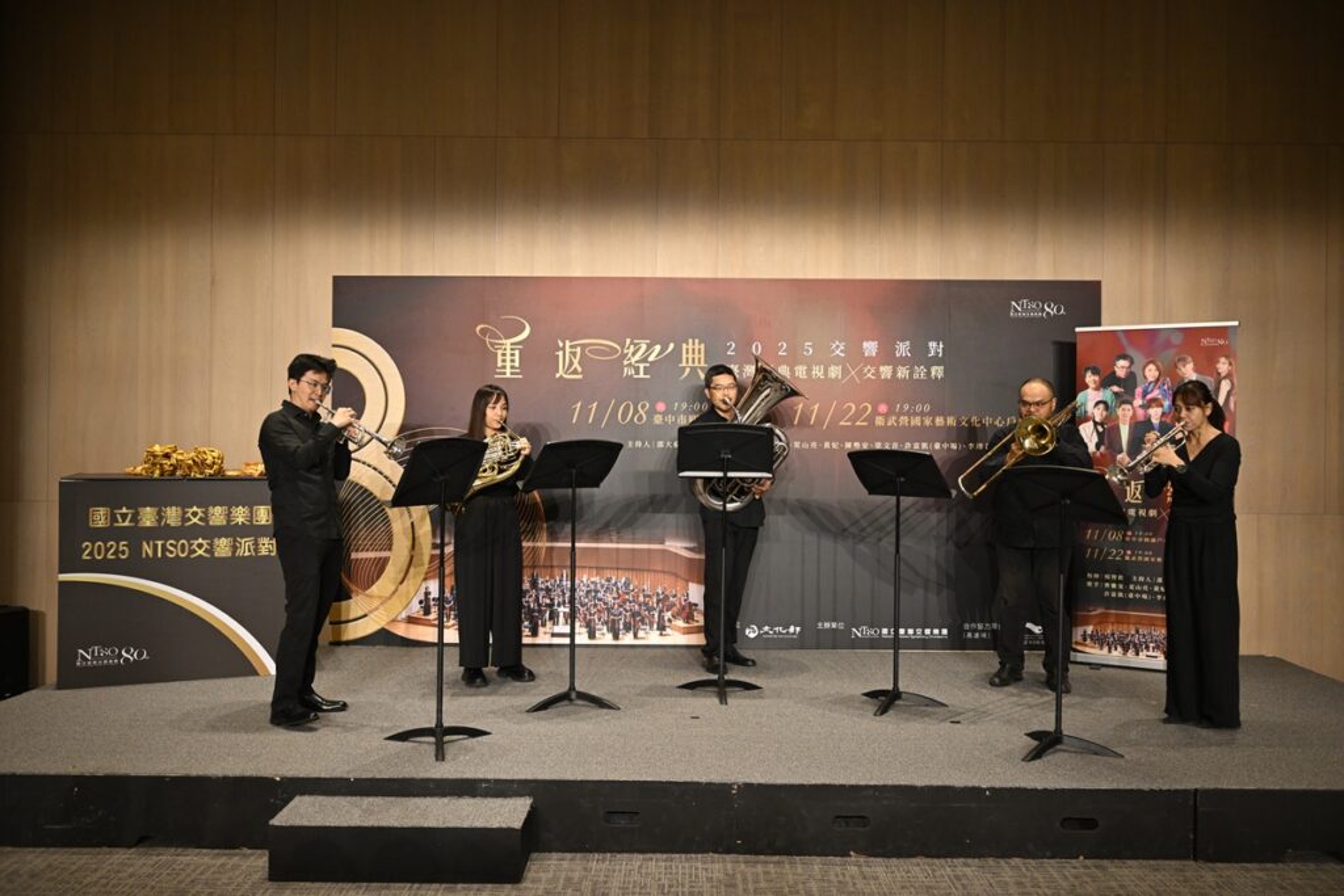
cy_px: 448
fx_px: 1064
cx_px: 672
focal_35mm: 28
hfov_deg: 64.5
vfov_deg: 45.7
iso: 2000
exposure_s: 1/320
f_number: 2.8
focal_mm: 28.5
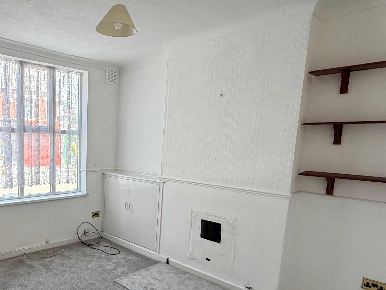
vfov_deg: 50.8
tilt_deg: -8.8
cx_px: 86
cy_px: 183
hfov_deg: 60.8
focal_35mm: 27
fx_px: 301
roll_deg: -0.8
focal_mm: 2.22
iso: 160
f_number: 2.2
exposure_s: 1/121
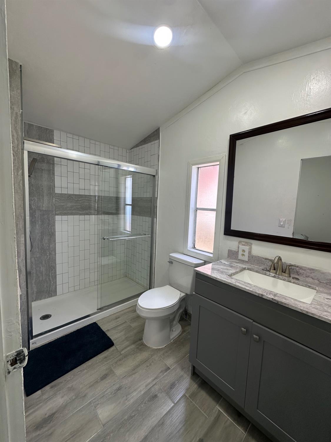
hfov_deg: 85.7
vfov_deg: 102.1
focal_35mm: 14
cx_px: 166
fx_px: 178
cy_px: 221
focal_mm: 2.22
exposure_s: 1/99
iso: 64
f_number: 2.2
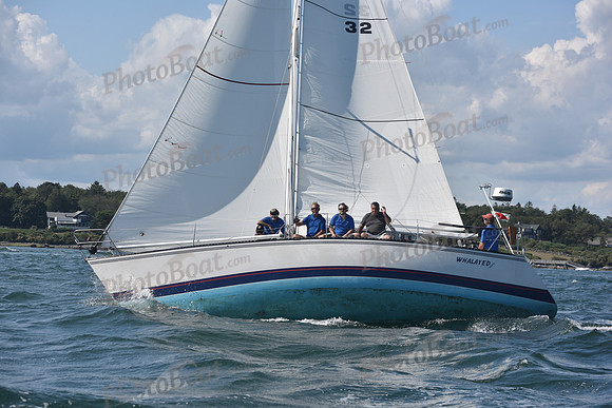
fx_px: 1326
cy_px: 204
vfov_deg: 17.5
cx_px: 306
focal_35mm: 78
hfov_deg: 26.0
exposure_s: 1/1000
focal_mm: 78
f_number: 6.3
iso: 250
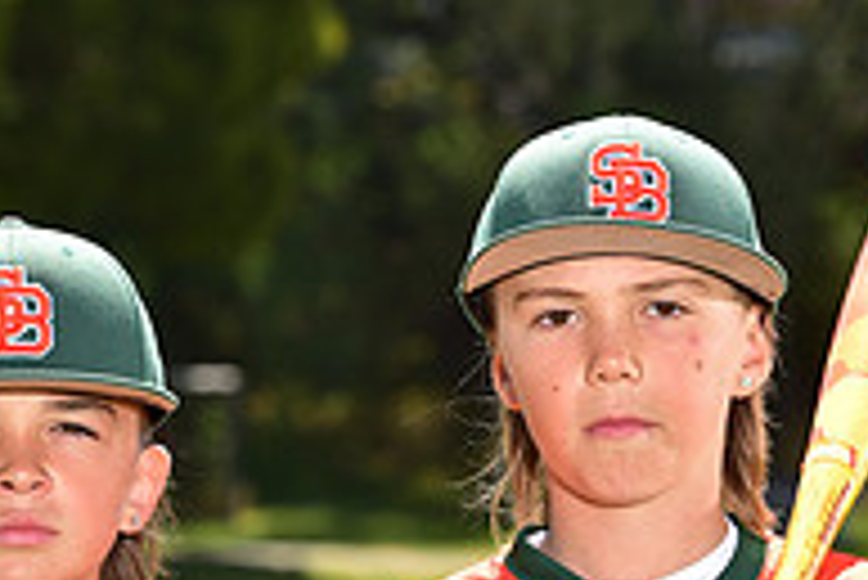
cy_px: 650
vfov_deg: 4.2
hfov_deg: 6.2
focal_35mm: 331
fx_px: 7987
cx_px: 364
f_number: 5.6
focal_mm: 110
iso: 80
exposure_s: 1/200
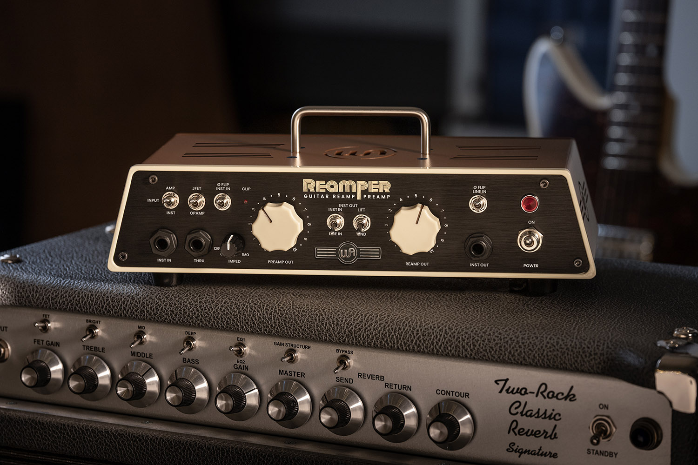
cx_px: 349
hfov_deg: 17.1
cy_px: 232
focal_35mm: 120
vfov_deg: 11.4
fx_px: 2326
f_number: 6.3
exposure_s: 1/15
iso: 640
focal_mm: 120
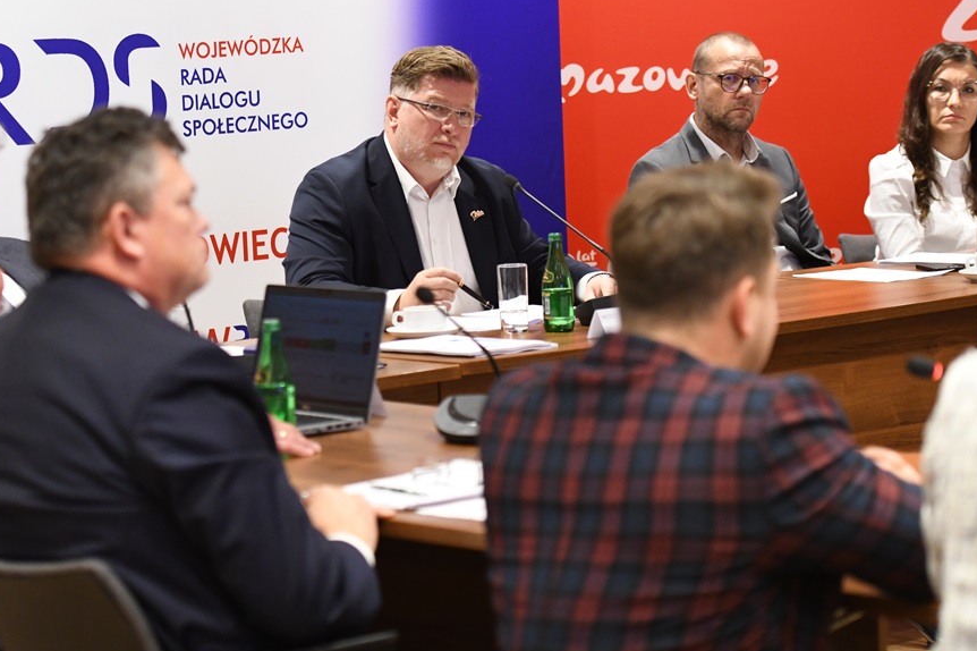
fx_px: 3174
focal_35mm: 117
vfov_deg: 11.7
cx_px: 456
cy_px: 350
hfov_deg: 17.5
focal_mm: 70
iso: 3200
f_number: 2.8
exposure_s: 1/250
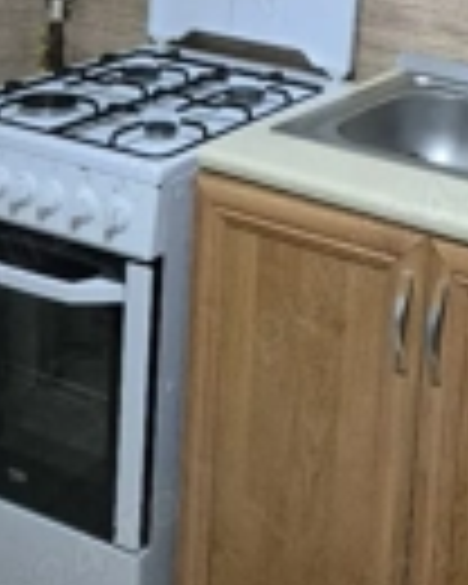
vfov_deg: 25.6
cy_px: -54
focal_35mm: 69
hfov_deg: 21.3
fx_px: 1195
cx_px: 477
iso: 1600
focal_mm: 5.4
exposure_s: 1/100
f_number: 1.8
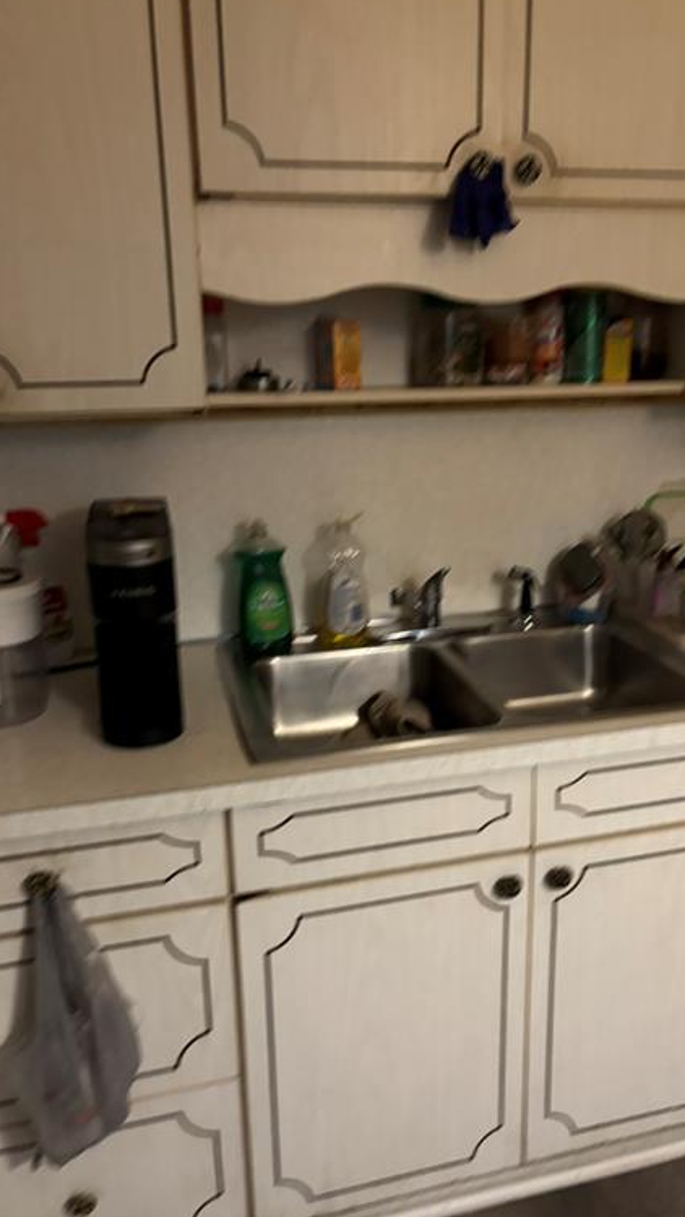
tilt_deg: -17.3
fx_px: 936
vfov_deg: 66.1
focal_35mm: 29
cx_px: 386
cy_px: 604
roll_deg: +0.5
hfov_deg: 40.1
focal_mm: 5.96
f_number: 1.6
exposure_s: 1/30
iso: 500
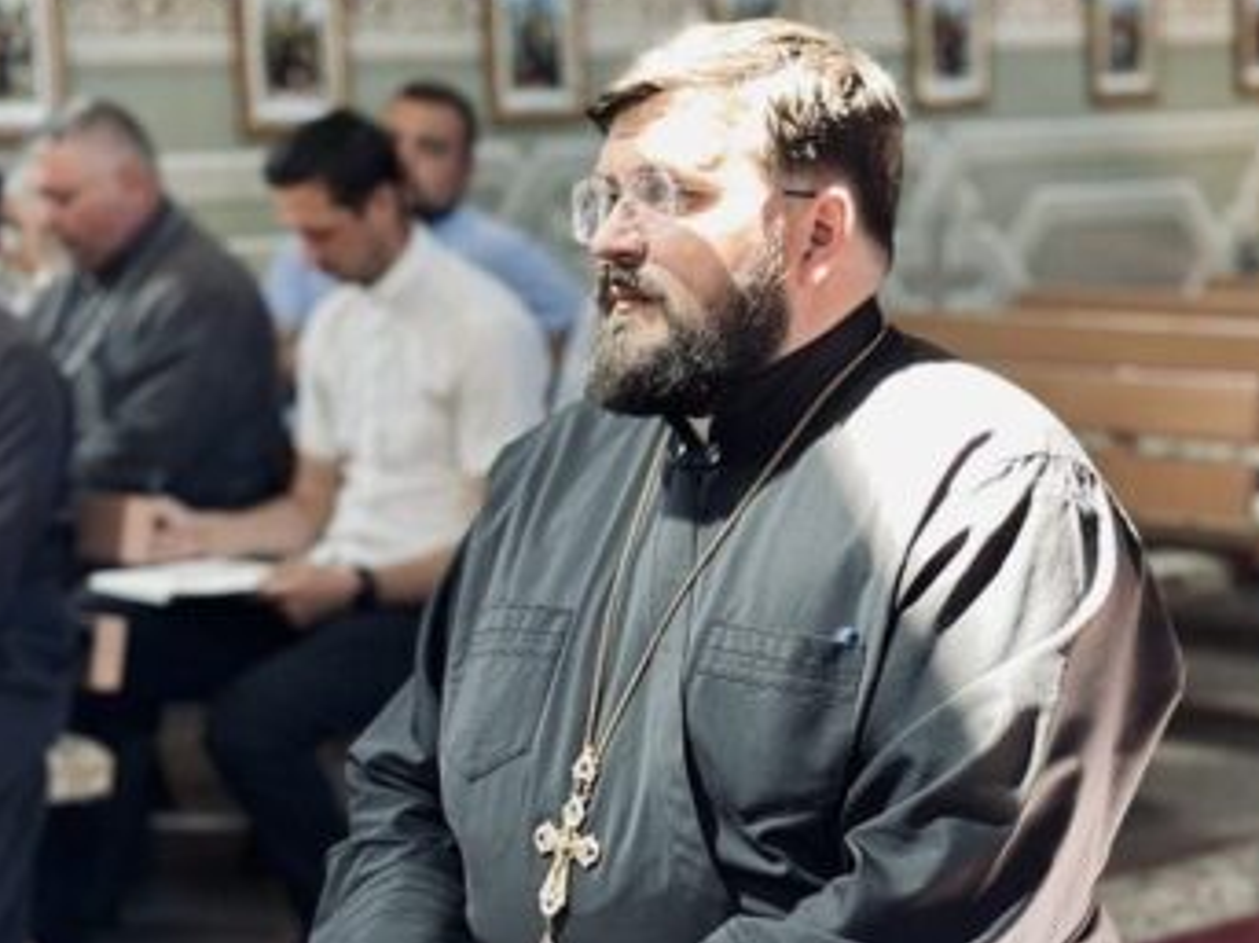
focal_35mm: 84
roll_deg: -0.4
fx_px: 3054
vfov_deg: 17.5
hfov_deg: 23.3
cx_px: 595
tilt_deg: -11.7
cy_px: 627
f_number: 1.78
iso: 320
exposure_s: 1/50
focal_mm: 6.86
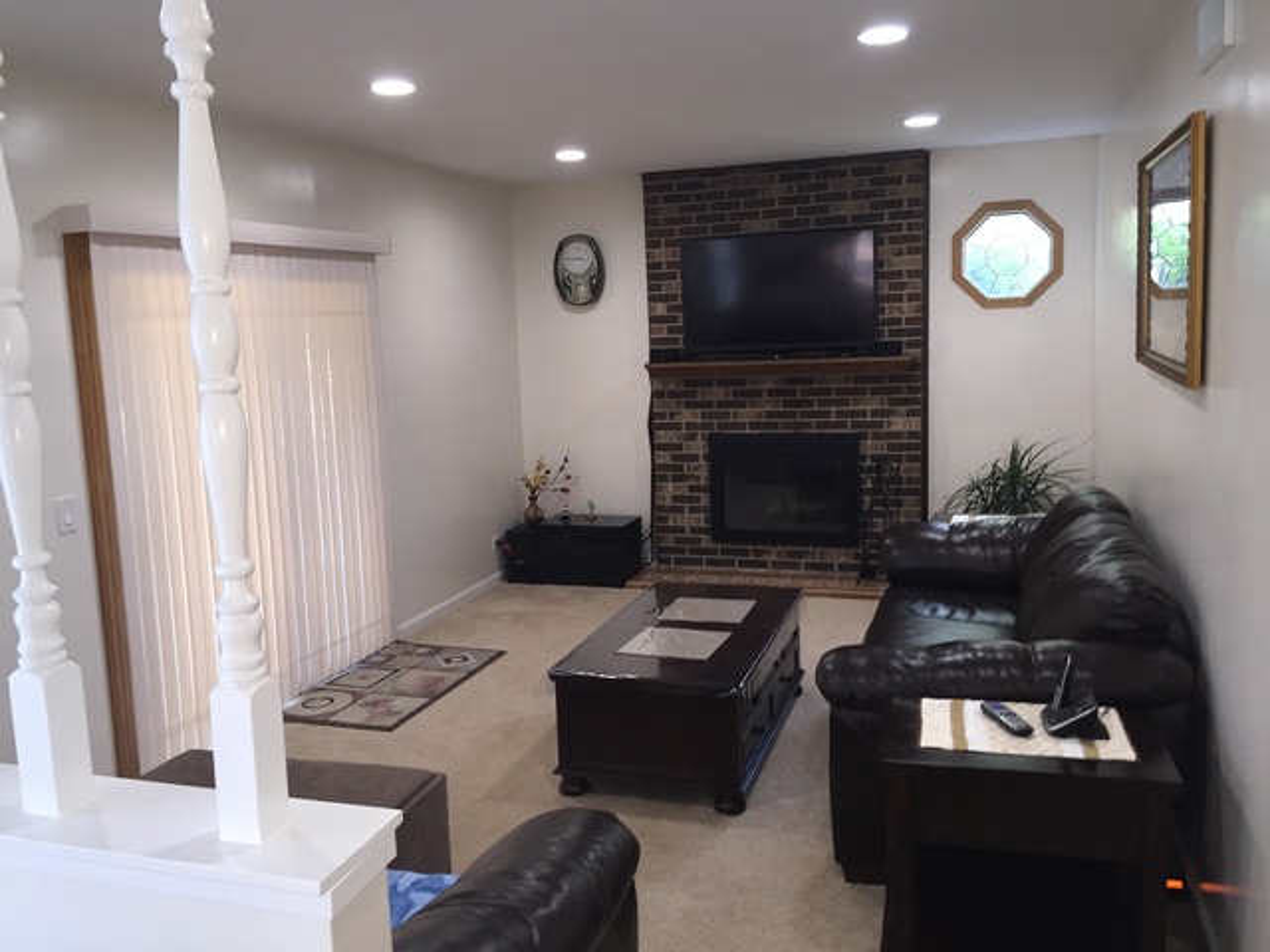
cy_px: 476
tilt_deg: -7.7
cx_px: 635
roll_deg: +2.3
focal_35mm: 29
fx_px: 1064
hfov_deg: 61.7
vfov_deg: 48.2
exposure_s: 1/30
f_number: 2.2
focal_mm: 4.15
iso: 100
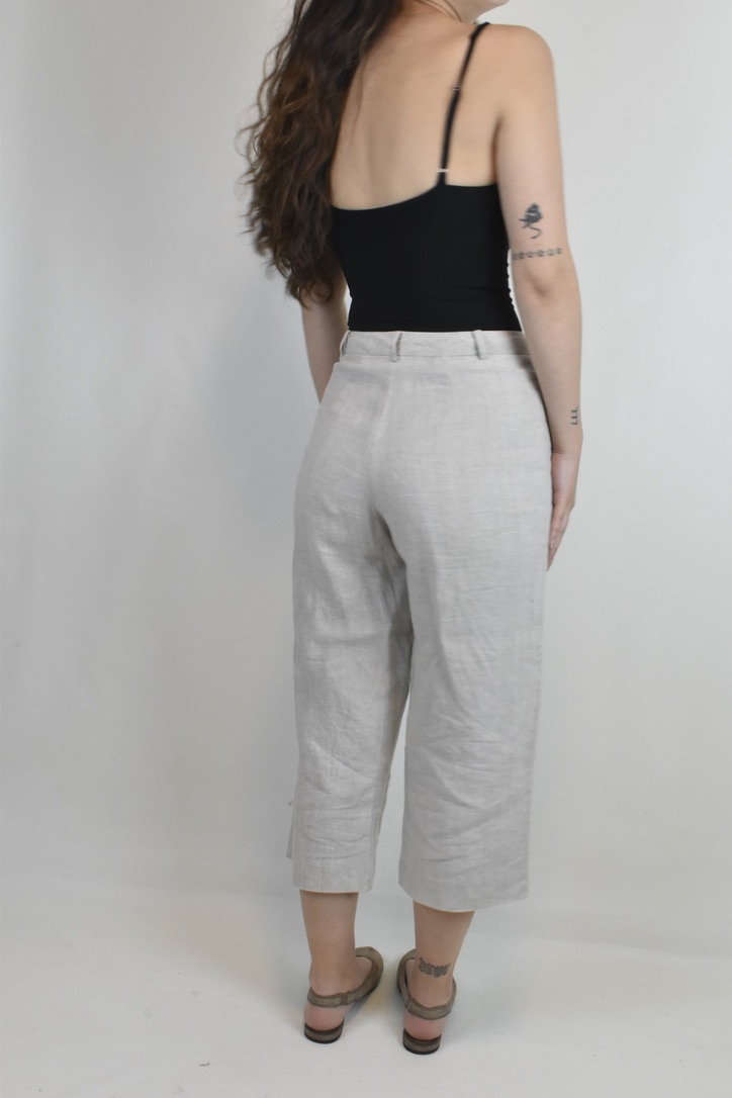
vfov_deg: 51.3
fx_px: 1144
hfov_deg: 35.5
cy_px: 549
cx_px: 366
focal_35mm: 38
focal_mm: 25
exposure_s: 1/40
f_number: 18
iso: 1600
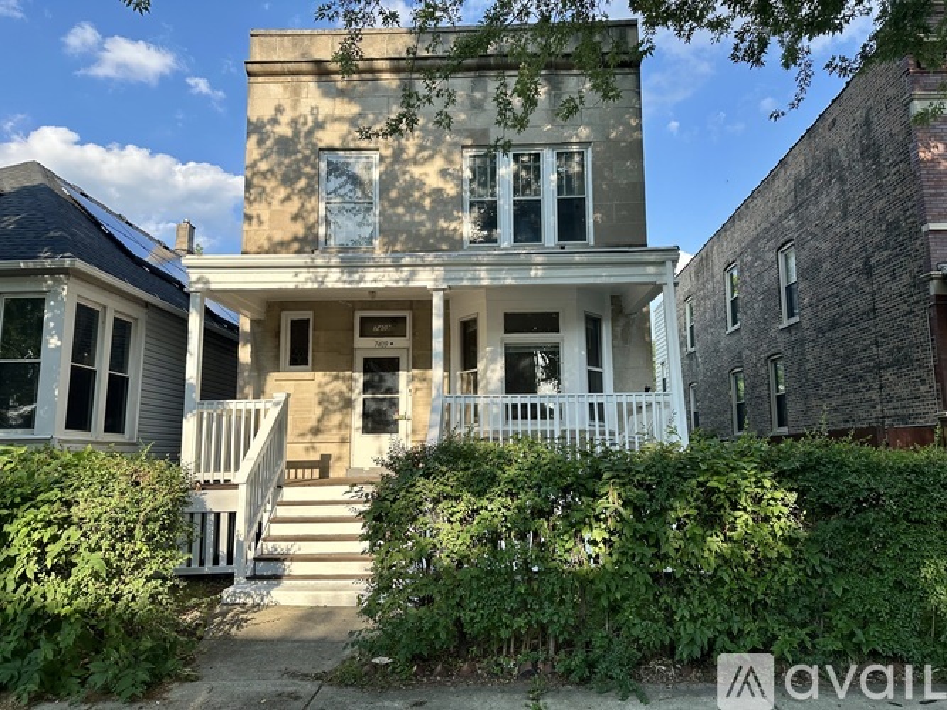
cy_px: 355
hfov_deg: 71.6
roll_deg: -0.1
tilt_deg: +8.4
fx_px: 656
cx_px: 474
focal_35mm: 24
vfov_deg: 56.8
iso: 80
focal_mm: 6.86
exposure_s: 1/1587
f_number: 1.78
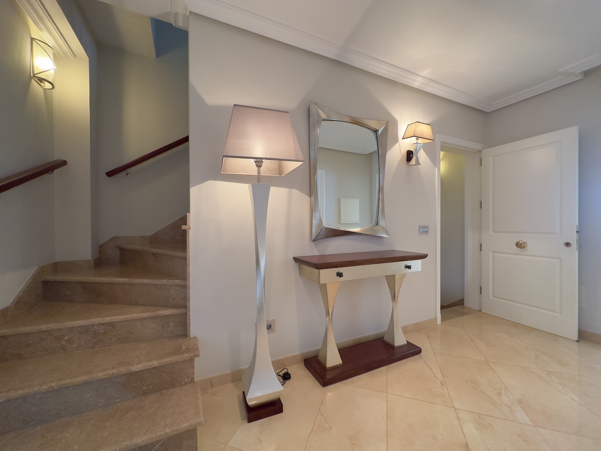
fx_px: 243
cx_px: 300
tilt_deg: -0.5
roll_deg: +0.9
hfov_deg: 102.1
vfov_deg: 85.7
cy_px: 226
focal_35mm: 14
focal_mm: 2.22
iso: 200
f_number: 2.2
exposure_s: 1/100
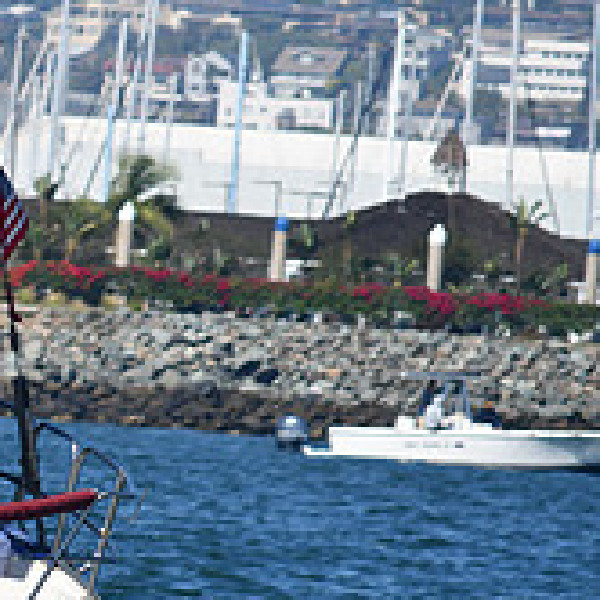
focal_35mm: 889
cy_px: 407
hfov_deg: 2.0
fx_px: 17433
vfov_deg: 2.0
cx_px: -445
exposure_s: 1/500
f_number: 8
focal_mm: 200
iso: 110
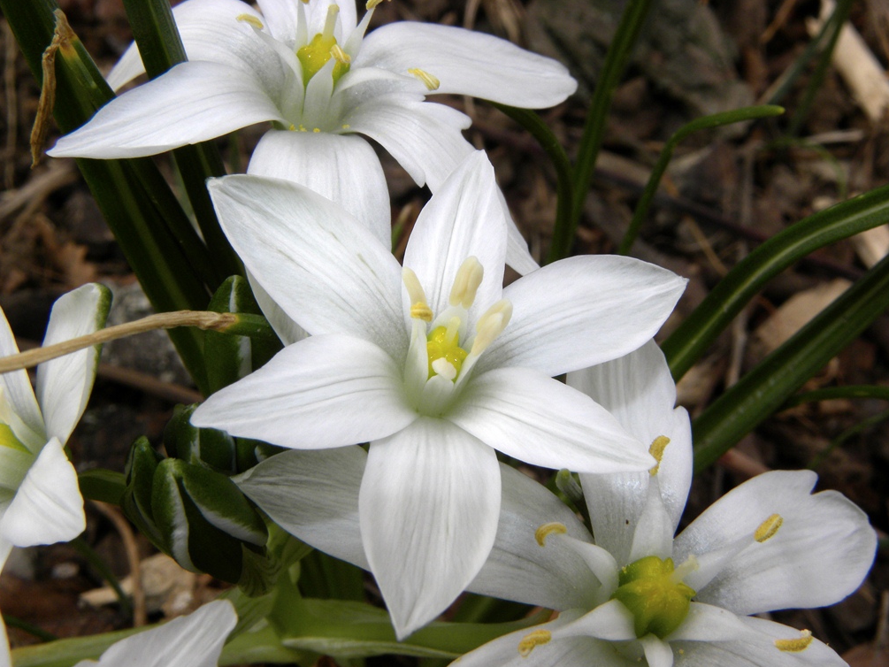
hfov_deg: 36.2
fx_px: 1361
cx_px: 444
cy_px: 332
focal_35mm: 53
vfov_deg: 27.5
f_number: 8
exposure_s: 1/110
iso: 64
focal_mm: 9.2
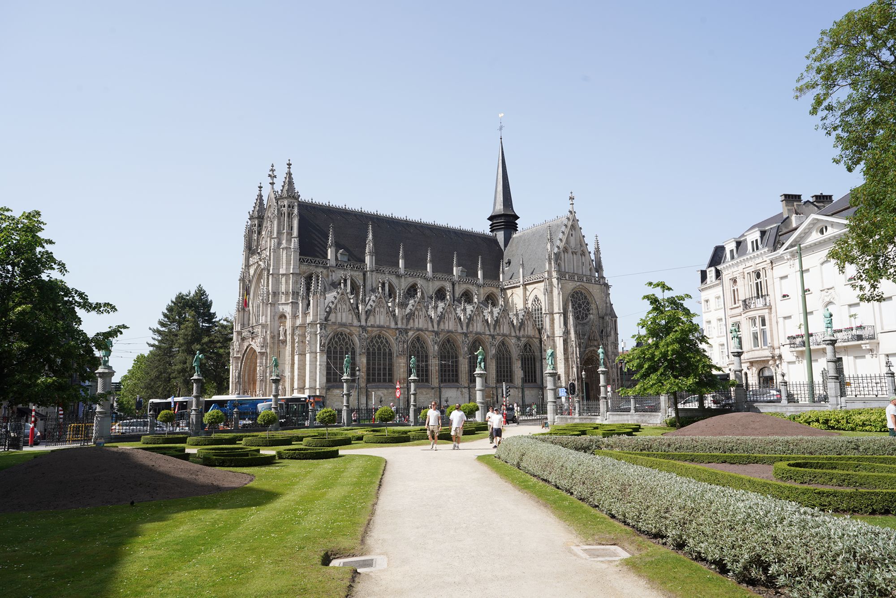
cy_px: 299
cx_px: 448
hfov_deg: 73.7
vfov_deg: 53.1
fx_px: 597
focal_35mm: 24
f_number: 13
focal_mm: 24
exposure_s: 1/100
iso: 100
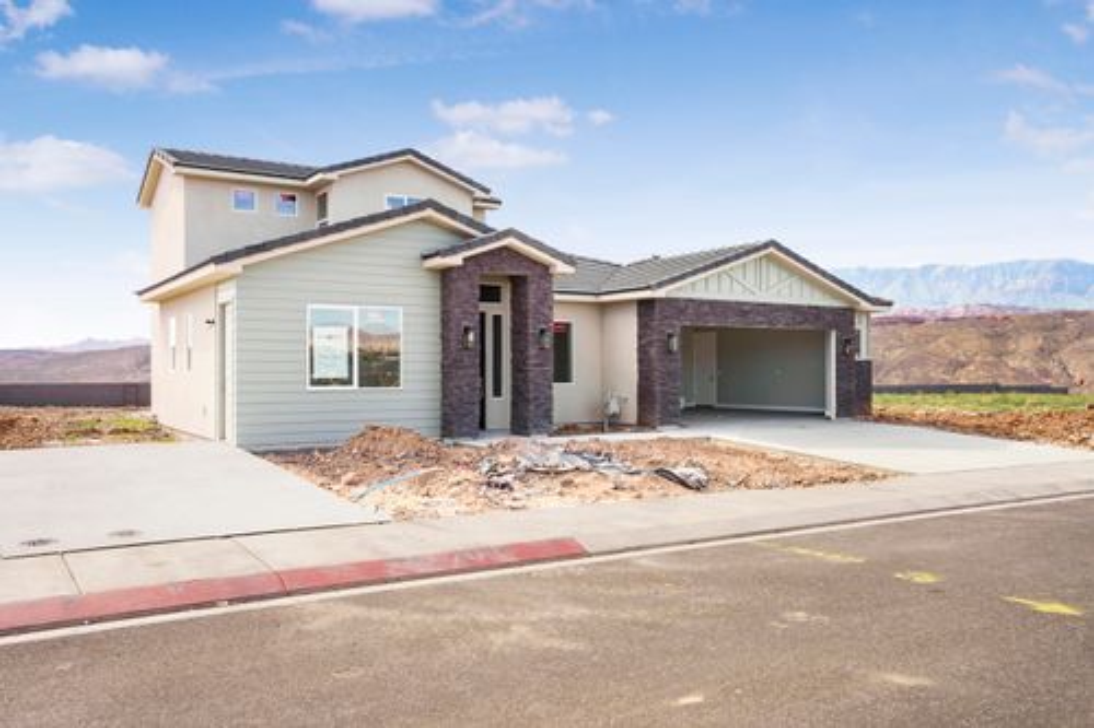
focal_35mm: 28
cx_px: 547
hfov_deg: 65.5
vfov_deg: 46.4
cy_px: 364
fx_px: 851
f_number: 9
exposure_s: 1/125
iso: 250
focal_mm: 28
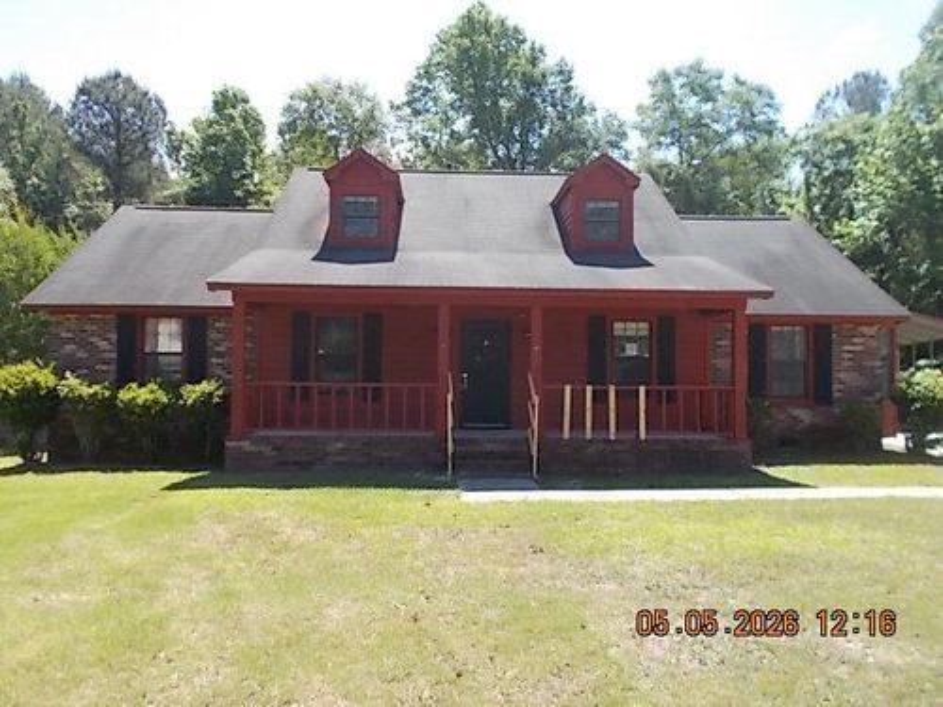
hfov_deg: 67.3
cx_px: 472
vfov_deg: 53.1
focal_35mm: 26
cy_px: 354
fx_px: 708
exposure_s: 1/320
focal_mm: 4.6
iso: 80
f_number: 3.2
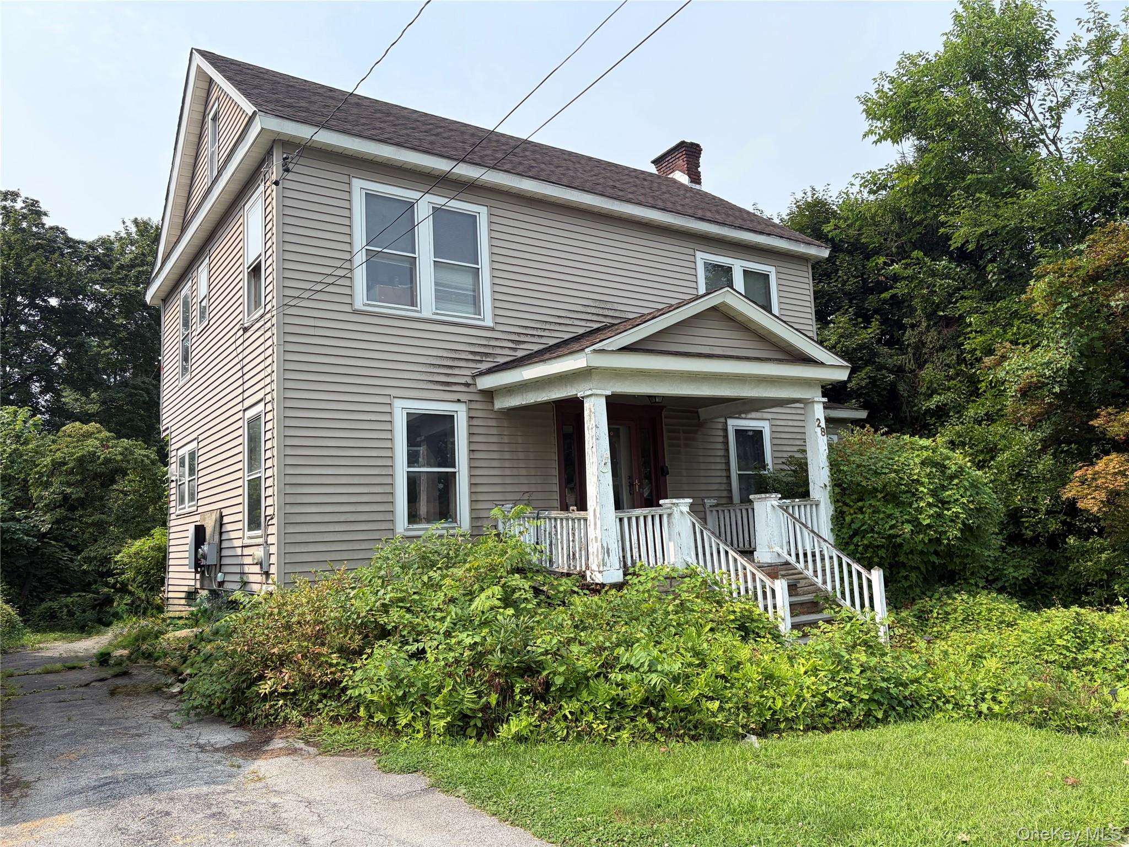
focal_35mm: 26
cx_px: 564
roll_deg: +3.4
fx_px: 848
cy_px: 424
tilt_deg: +7.7
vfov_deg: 53.1
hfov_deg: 67.3
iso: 50
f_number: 1.6
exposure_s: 1/2208
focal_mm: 5.96
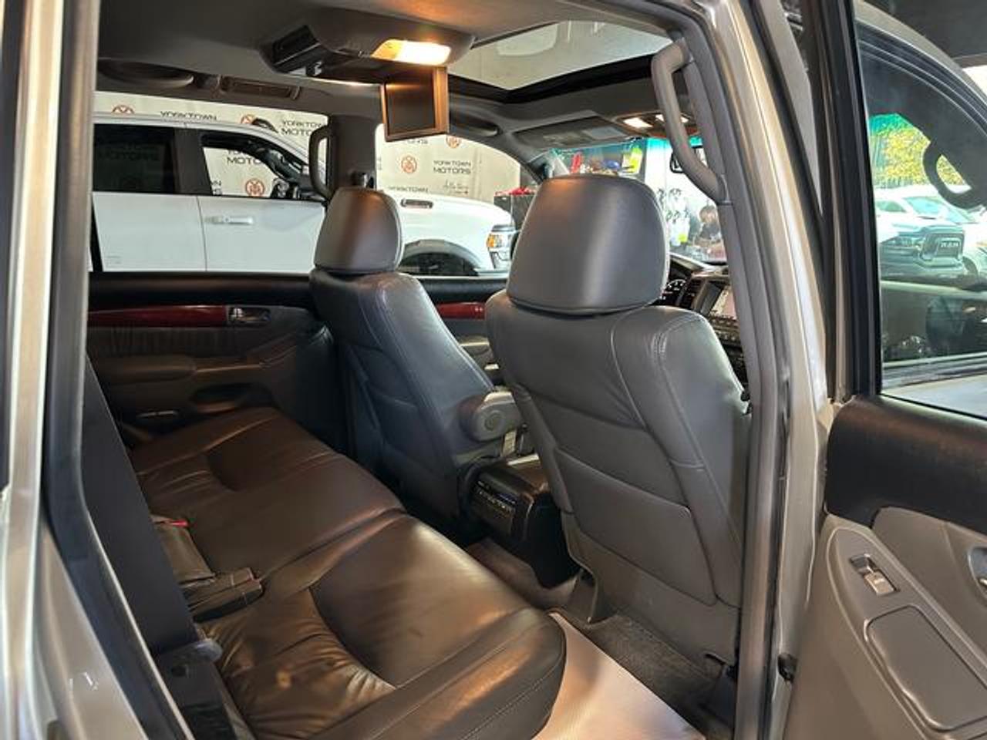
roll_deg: -0.6
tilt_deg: -13.0
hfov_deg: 71.6
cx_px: 494
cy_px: 370
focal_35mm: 24
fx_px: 684
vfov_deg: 56.8
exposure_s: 1/40
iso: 640
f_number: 1.78
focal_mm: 6.86
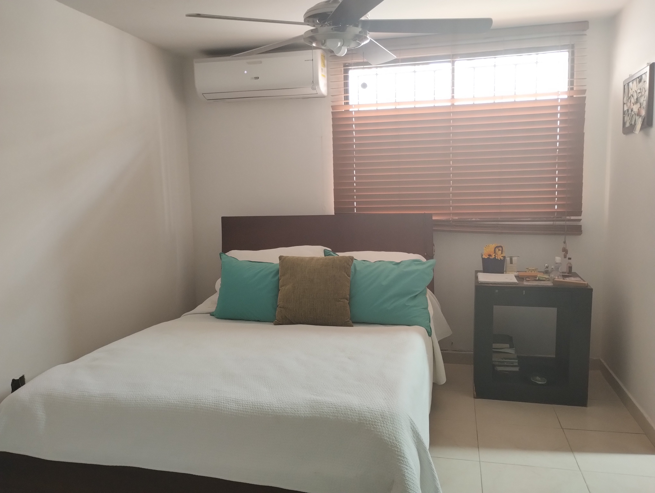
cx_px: 328
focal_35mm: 28
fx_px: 531
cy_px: 246
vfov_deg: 49.9
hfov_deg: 63.4
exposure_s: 1/24
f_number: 1.8
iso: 675
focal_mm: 4.27
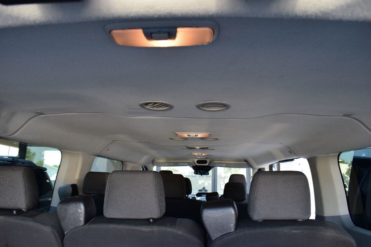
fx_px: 278
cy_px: 124
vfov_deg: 47.9
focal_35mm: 27
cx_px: 186
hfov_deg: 67.4
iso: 400
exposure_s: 1/40
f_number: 7.1
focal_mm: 18
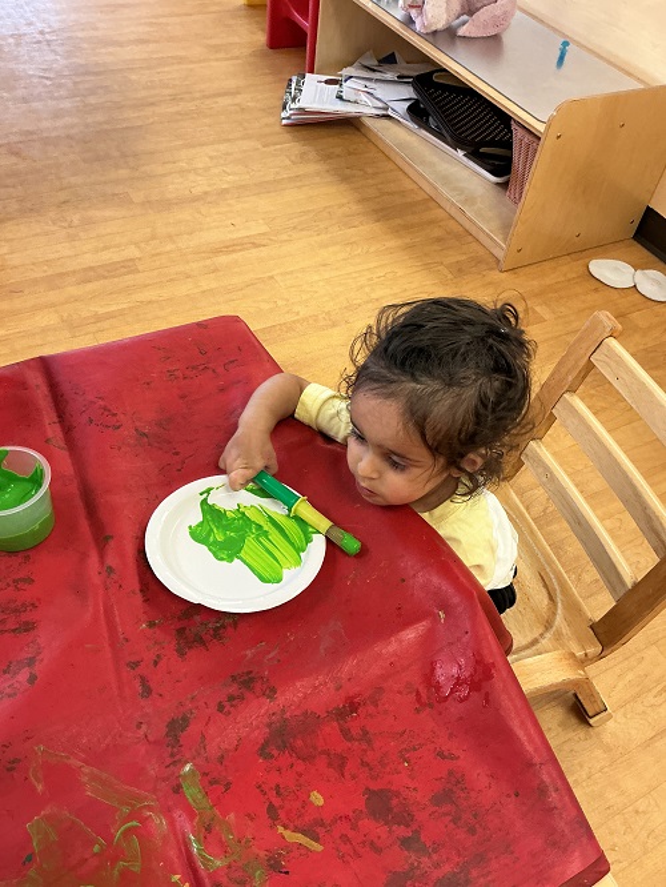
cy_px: 444
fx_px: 743
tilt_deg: -47.8
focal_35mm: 29
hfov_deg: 48.3
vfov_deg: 61.6
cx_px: 333
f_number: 1.8
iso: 125
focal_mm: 3
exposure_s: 1/60
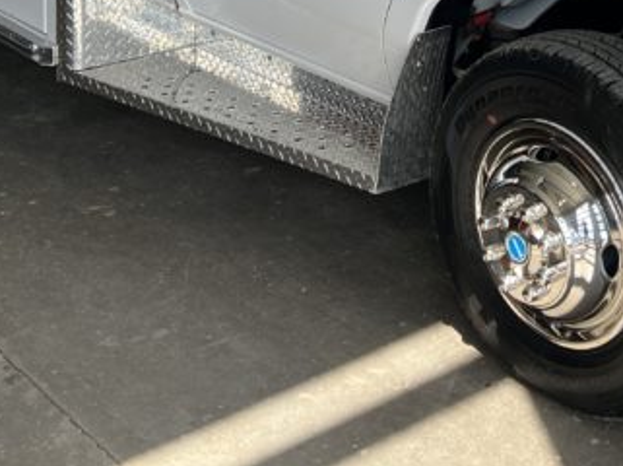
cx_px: 458
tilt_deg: -8.5
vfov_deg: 18.4
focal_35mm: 73
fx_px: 1312
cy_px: -182
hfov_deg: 26.4
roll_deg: -1.7
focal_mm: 5.7
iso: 50
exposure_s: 1/780
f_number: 1.5
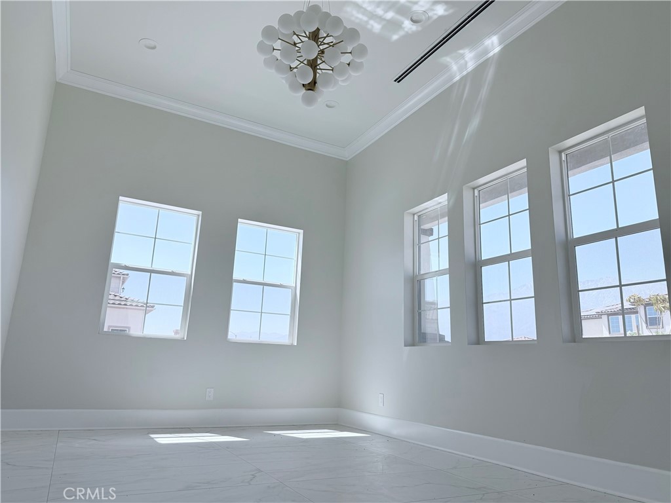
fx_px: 465
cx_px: 336
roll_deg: -2.0
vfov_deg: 56.8
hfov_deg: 71.6
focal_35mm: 24
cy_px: 252
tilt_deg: +13.3
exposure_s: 1/1091
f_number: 1.78
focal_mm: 6.76
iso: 100
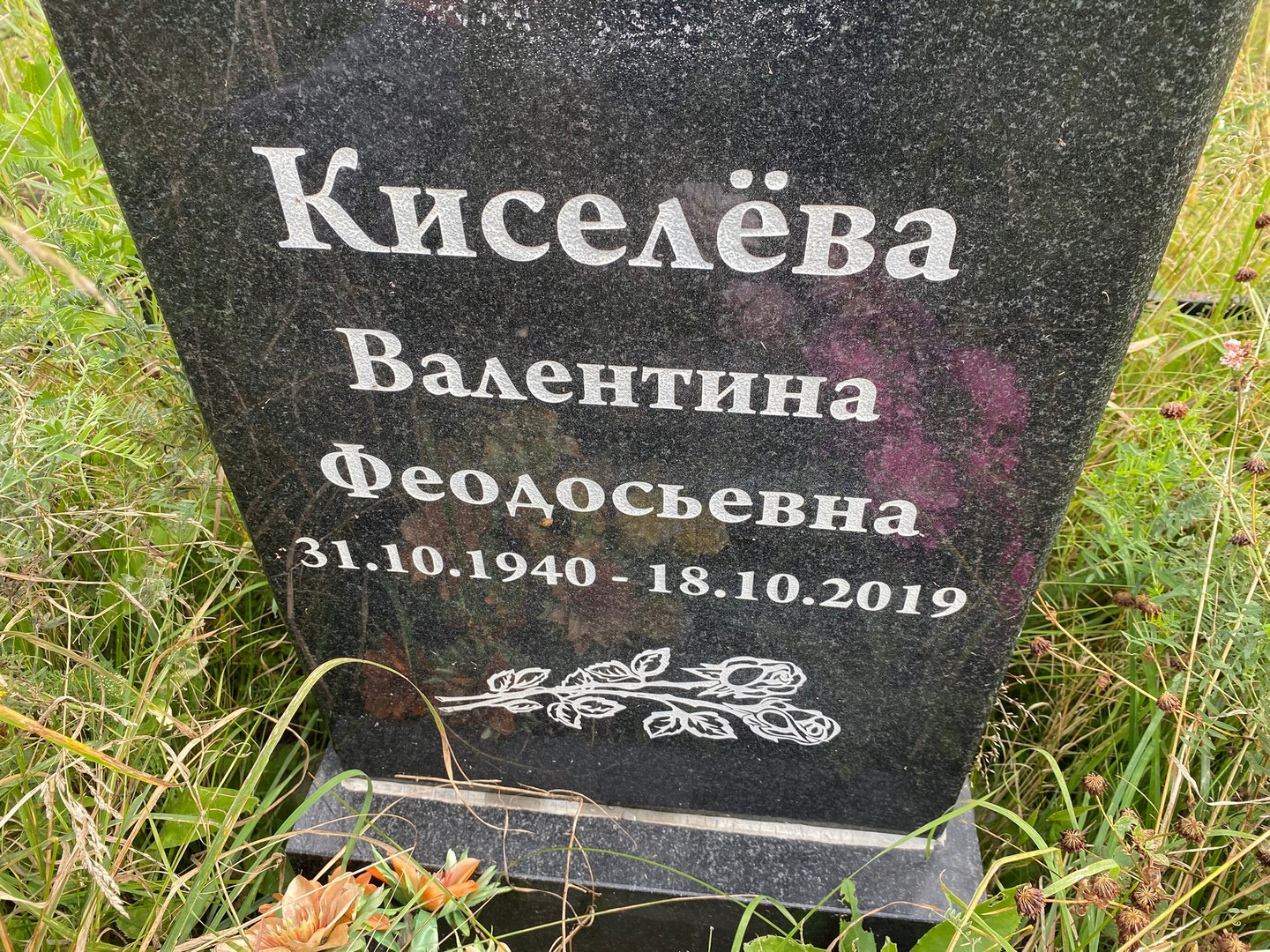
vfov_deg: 53.1
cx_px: 635
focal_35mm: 26
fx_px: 954
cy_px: 476
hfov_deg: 67.3
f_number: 1.8
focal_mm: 4.25
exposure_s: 1/267
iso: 32
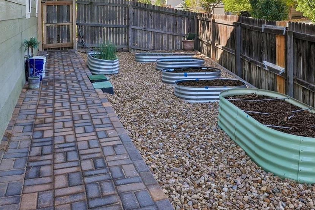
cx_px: 176
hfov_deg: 58.6
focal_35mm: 32
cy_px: 9
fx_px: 280
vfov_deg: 37.5
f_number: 8
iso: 100
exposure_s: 1/125
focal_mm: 11
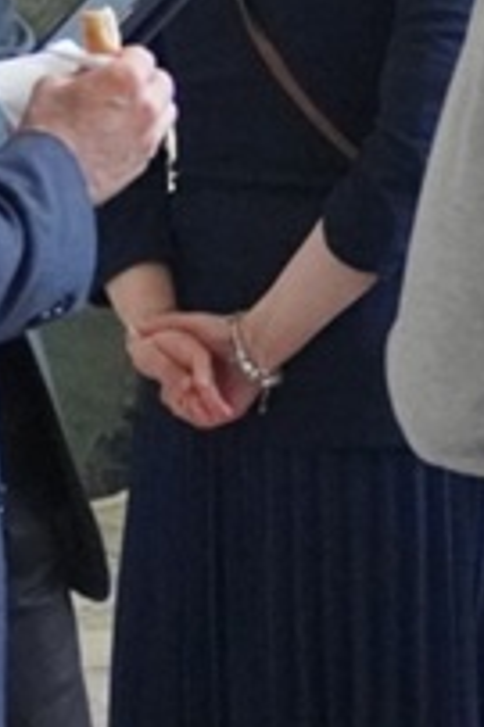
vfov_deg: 8.6
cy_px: 45
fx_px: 4847
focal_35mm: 240
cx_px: 792
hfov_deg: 5.6
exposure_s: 1/160
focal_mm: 27
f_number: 4.5
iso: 5000
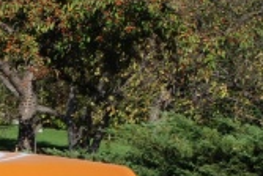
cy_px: 202
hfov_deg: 10.9
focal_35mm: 187
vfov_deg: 7.3
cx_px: 27
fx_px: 1369
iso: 100
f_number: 8
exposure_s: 1/250
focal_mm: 26
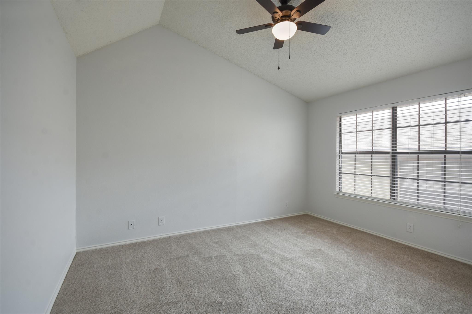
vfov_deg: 77.3
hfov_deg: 100.4
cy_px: 157
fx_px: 197
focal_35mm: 15
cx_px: 236
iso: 200
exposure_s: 1/13
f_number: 8
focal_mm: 10
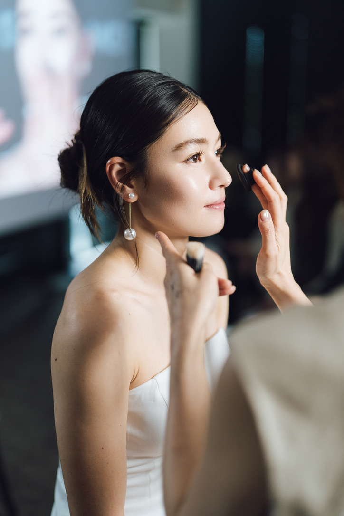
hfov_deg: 27.0
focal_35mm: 50
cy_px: 258
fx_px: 717
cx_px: 172
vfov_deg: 39.6
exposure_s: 1/125
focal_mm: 50
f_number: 1.4
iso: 400
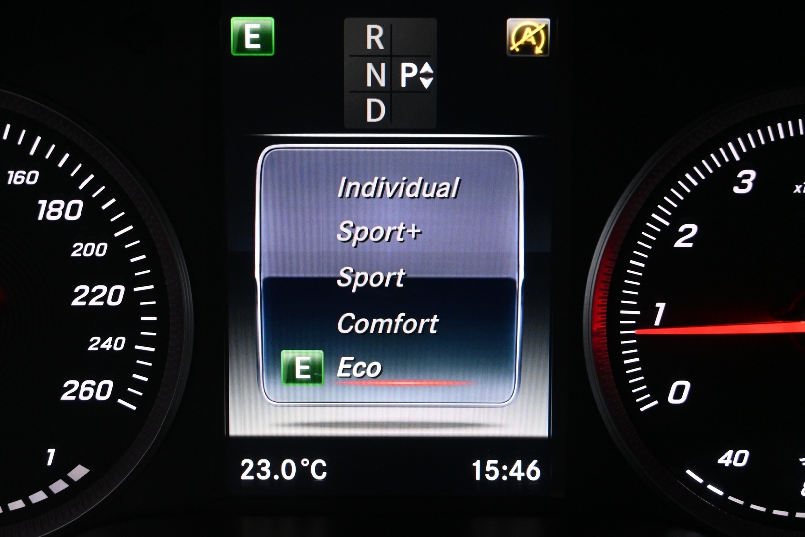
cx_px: 402
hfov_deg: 35.1
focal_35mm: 57
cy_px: 268
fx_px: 1274
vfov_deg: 23.8
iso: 3200
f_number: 5.6
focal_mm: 38
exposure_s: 1/80
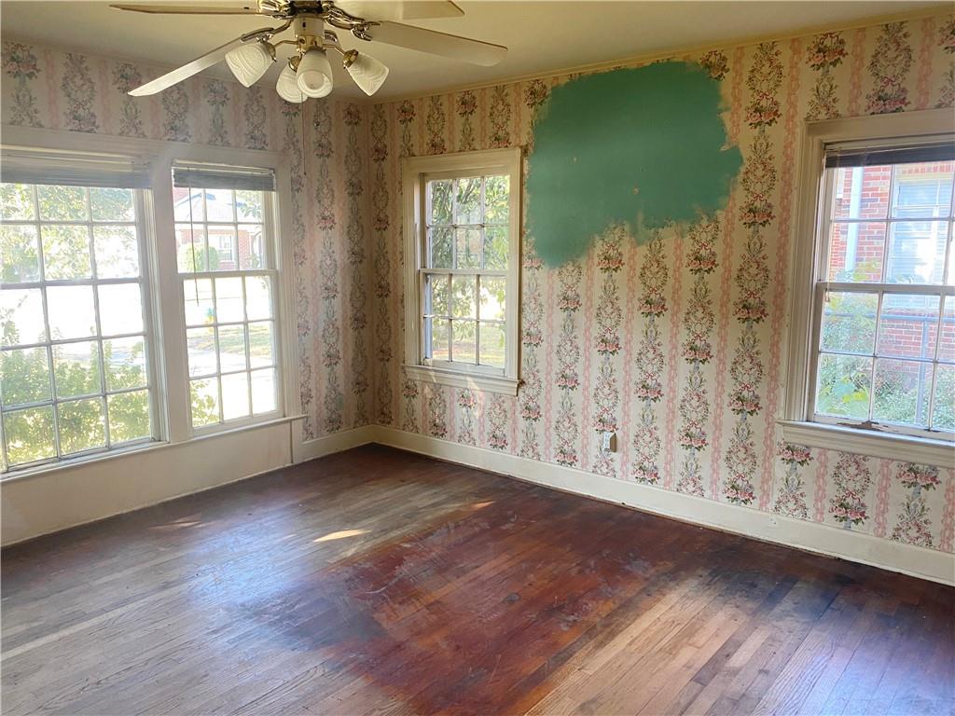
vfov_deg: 53.1
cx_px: 478
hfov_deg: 67.3
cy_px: 358
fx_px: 717
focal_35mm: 26
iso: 125
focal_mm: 4.25
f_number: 1.8
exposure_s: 1/79
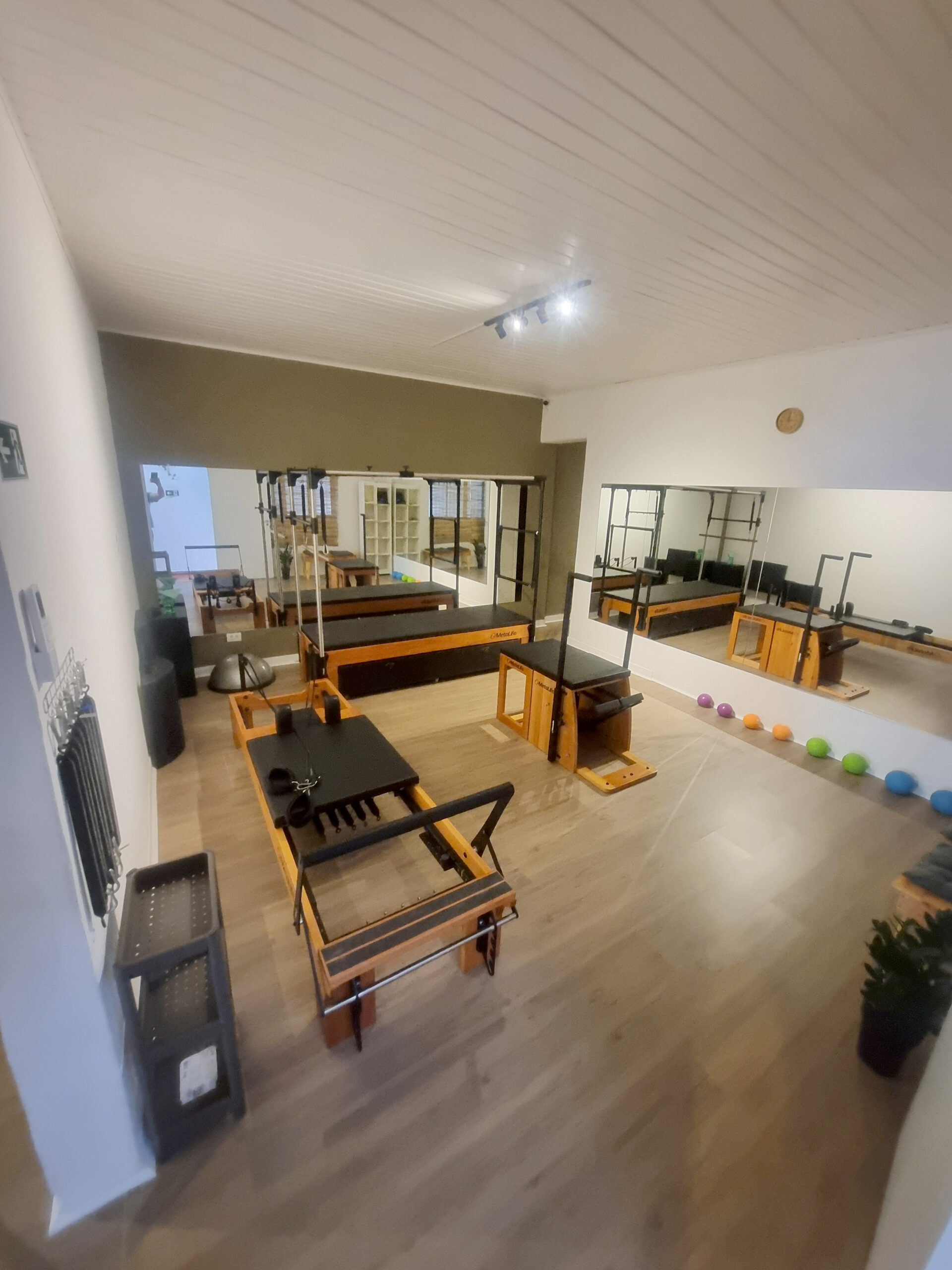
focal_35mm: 13
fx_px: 477
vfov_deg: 106.2
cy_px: 635
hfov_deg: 89.9
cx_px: 476
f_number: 2.2
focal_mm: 1.74
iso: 500
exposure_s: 1/30
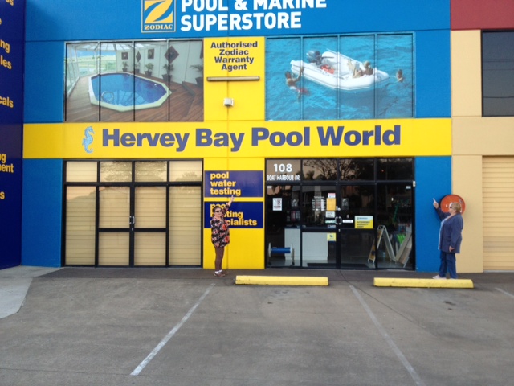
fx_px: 520
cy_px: 193
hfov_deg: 52.6
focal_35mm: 35
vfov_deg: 40.7
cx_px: 257
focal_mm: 4.28
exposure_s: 1/40
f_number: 2.4
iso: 64
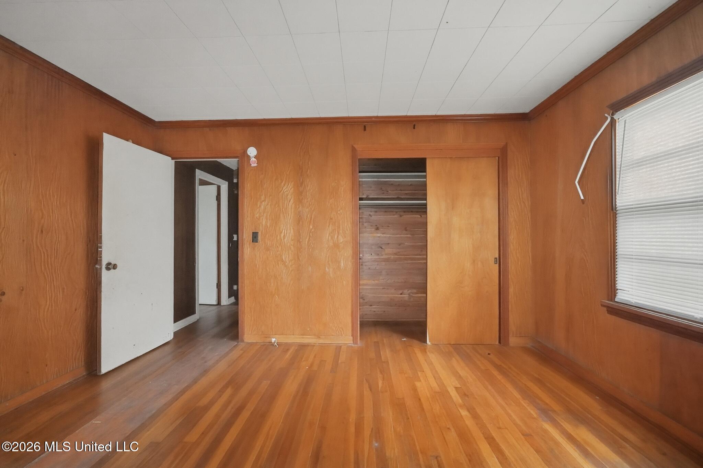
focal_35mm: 14
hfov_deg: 104.3
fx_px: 273
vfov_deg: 81.2
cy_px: 234
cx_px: 352
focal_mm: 14
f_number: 5.6
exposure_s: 1/60
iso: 40000
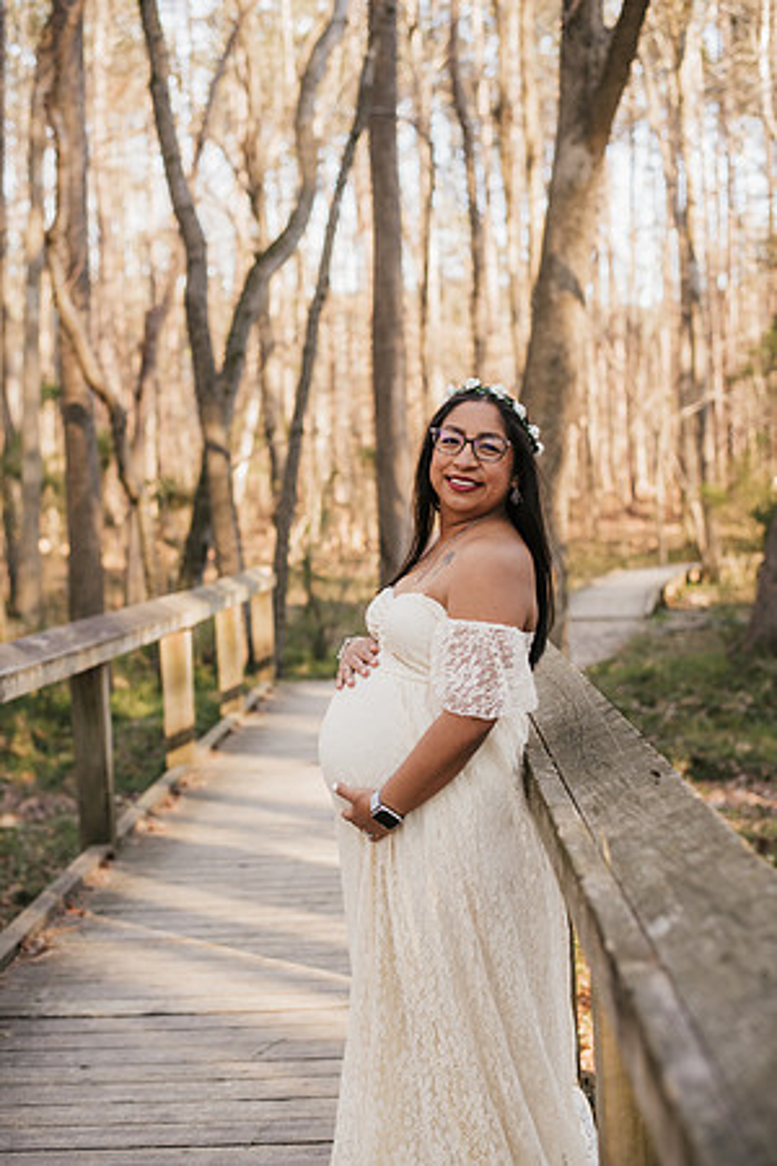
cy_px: 583
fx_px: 1619
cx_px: 388
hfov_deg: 27.0
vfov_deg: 39.6
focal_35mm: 50
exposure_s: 1/400
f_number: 2.8
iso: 400
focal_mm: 50
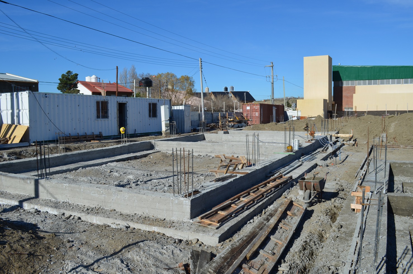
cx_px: 206
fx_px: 343
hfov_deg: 62.0
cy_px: 137
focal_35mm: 30
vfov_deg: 43.4
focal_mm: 20
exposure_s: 1/320
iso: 100
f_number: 9
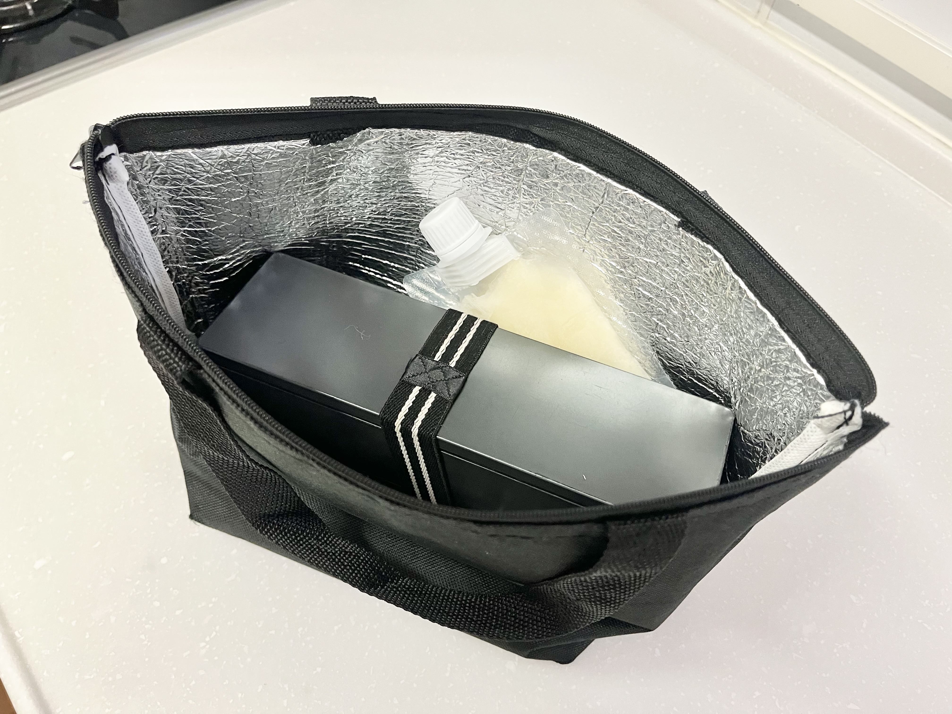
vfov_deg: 53.1
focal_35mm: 26
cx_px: 476
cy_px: 357
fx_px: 715
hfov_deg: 67.3
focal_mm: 5.1
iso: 200
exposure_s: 1/60
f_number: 1.6
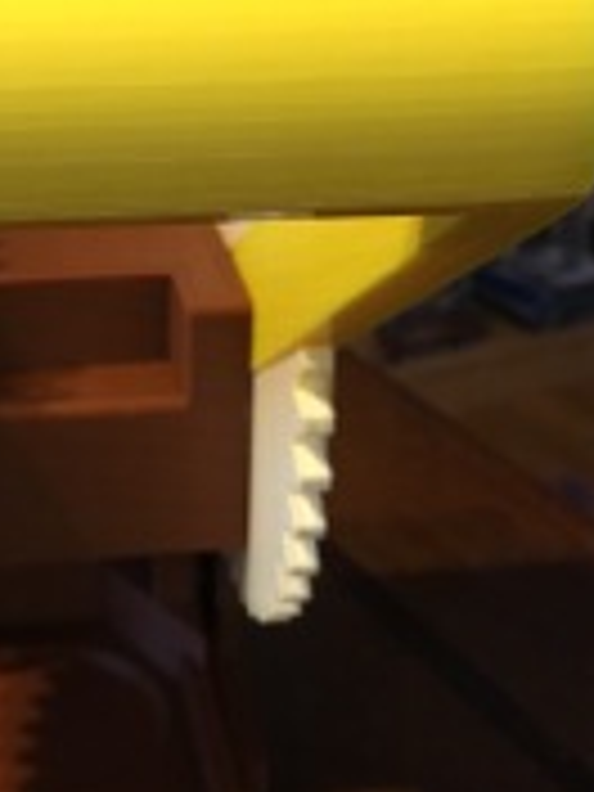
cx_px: 90
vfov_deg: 29.4
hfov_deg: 21.9
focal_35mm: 66
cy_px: 387
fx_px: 1510
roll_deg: +1.4
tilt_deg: -23.9
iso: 200
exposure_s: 1/17
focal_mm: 4.15
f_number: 2.2
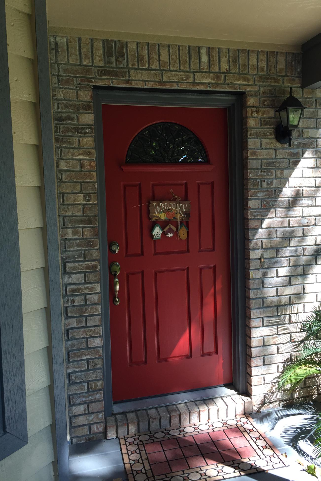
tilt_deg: -3.2
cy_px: 235
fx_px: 415
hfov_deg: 42.2
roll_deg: +2.4
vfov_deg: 60.3
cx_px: 185
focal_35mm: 31
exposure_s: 1/190
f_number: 2.2
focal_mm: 4.15
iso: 32
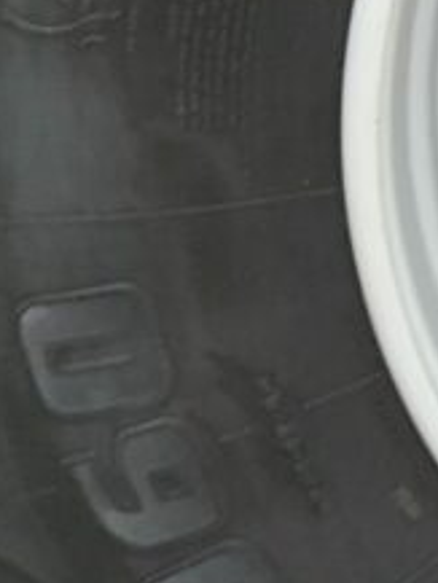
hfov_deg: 9.3
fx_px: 2309
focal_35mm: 137
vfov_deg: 14.4
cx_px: 1147
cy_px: 180
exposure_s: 1/122
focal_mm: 3
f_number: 1.8
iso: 40
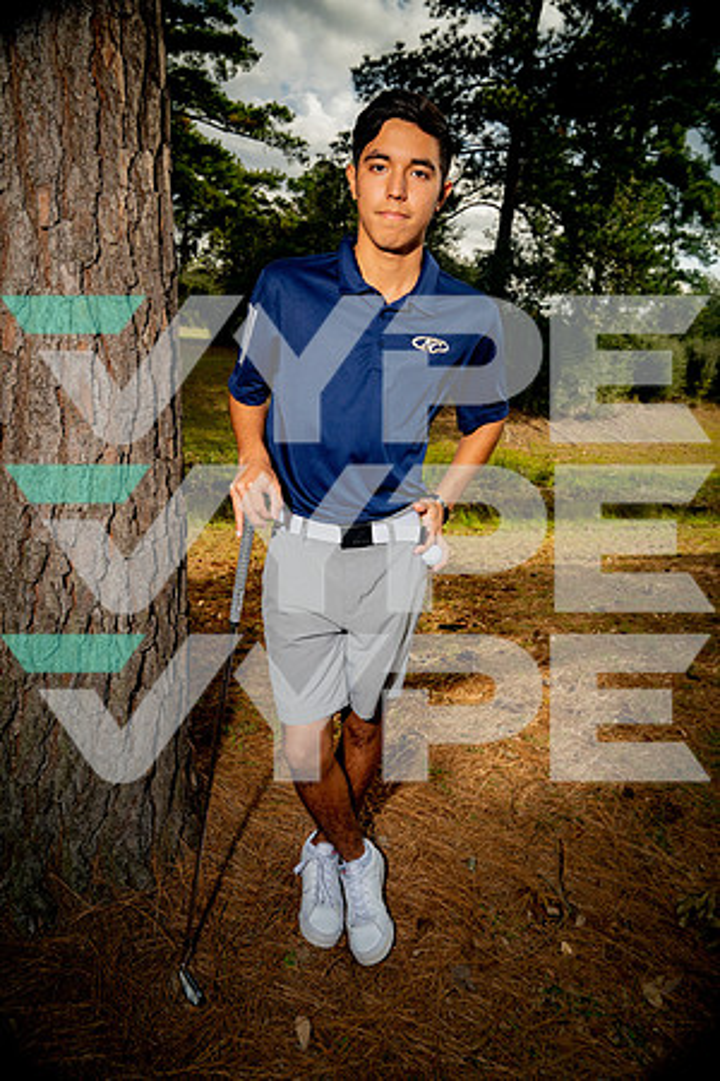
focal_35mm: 25
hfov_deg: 51.3
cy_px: 540
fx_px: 750
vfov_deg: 71.5
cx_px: 360
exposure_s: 1/250
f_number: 8
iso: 400
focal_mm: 25
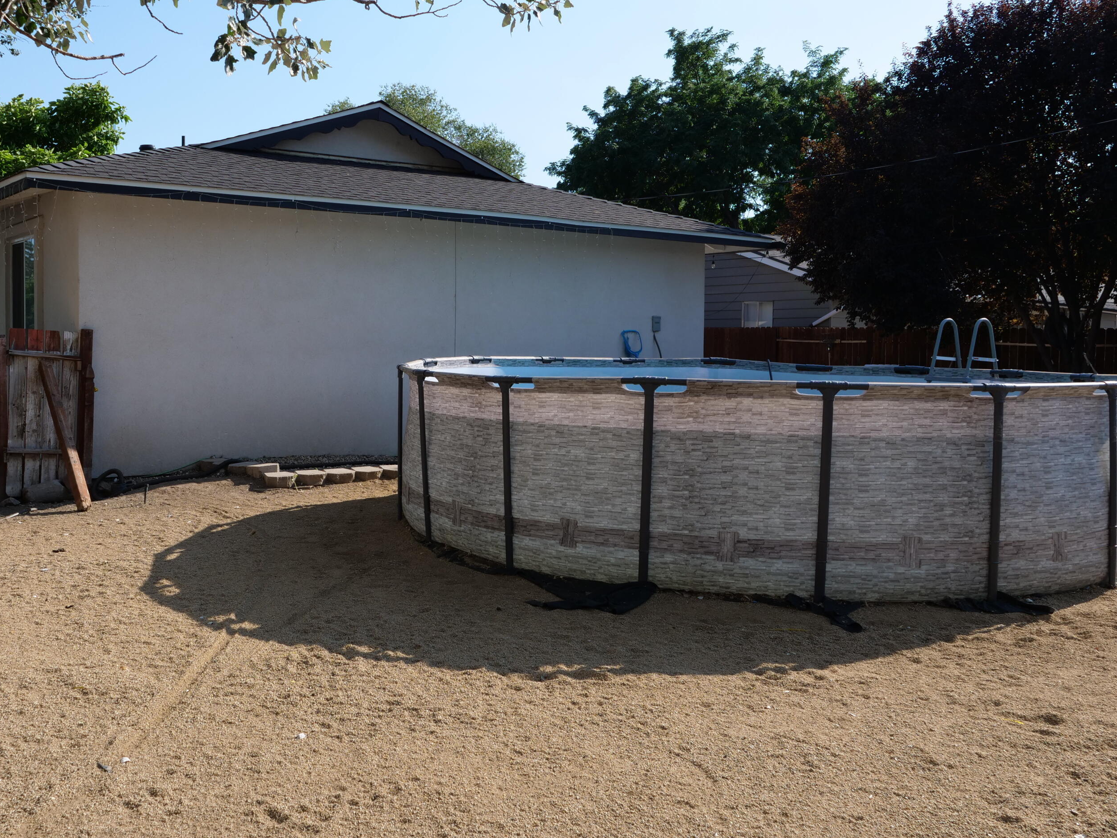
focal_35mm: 36
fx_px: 1162
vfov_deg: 39.6
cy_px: 371
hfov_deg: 51.0
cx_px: 451
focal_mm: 15
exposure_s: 1/500
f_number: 6.3
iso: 200
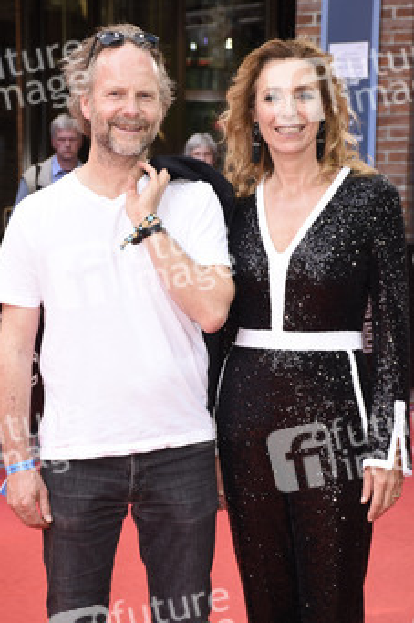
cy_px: 358
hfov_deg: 12.6
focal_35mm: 109
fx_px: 1882
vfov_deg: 18.8
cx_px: 195
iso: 200
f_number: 6.3
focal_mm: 62
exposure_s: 1/125
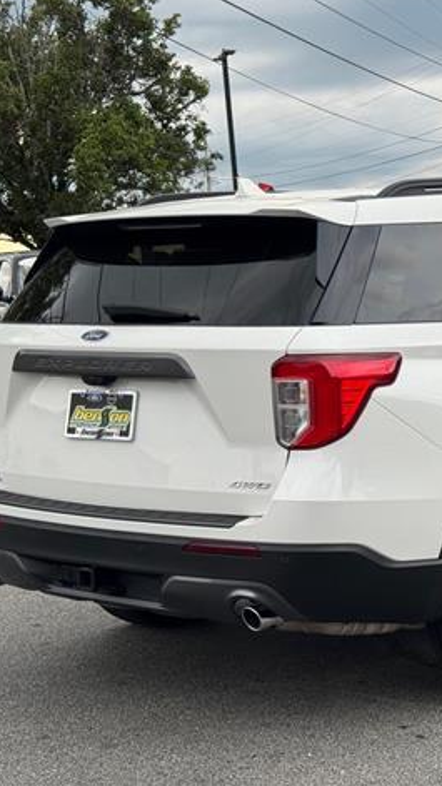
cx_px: 422
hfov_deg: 16.7
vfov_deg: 29.7
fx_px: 1479
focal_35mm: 71
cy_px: 387
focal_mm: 6.76
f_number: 1.78
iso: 64
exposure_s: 1/678
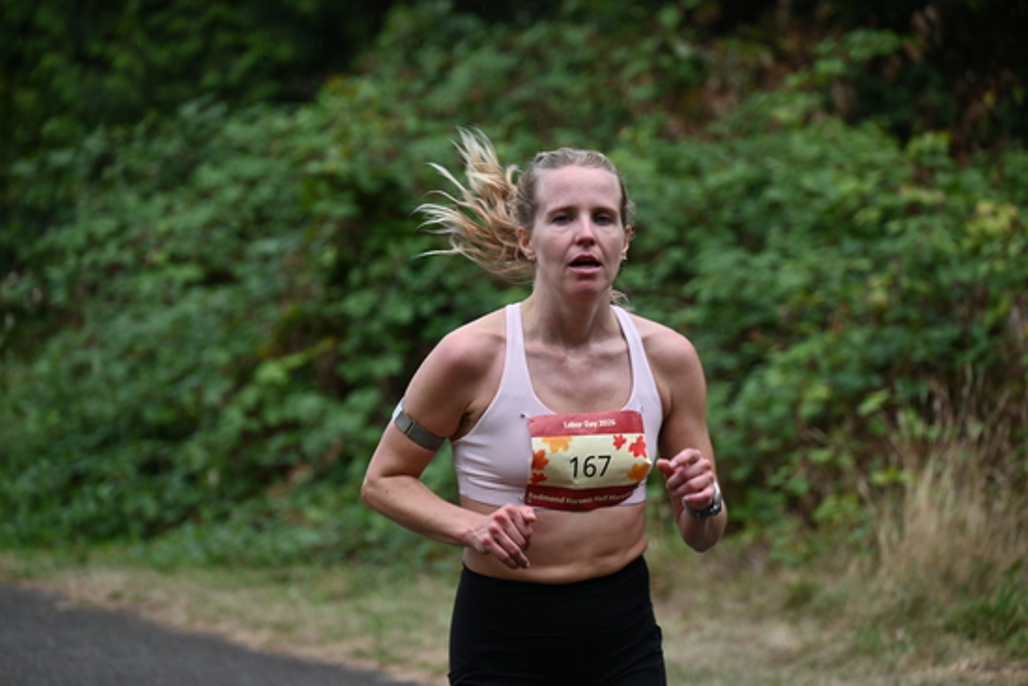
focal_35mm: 200
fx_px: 5712
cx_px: 514
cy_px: 343
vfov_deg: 6.9
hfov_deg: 10.3
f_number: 6.3
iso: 400
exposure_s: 1/320
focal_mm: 200
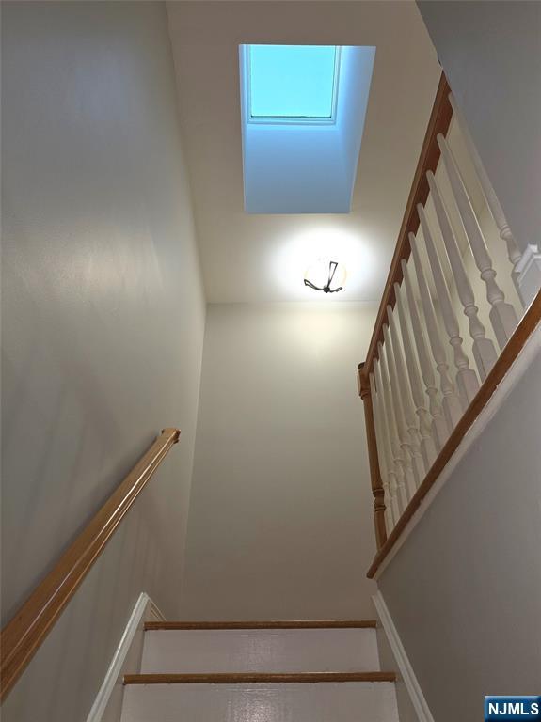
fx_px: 480
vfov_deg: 74.0
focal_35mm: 23
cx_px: 270
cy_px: 361
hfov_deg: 58.8
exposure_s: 1/60.2
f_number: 1.4
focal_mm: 6.5
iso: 50
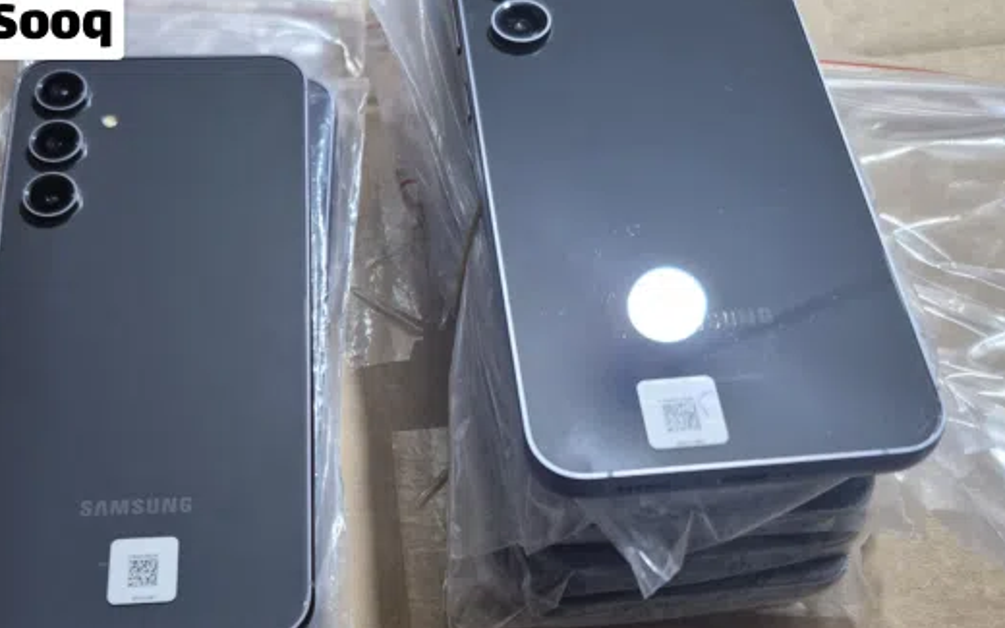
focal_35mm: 30
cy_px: 338
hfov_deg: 62.5
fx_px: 822
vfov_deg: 41.8
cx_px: 416
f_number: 1.8
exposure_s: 1/120
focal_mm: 5.4
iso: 800
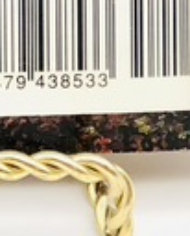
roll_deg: -1.4
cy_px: -579
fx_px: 1527
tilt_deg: -12.0
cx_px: -192
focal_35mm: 218
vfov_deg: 7.3
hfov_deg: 6.9
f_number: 1.8
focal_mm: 3.99
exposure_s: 1/157
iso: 20
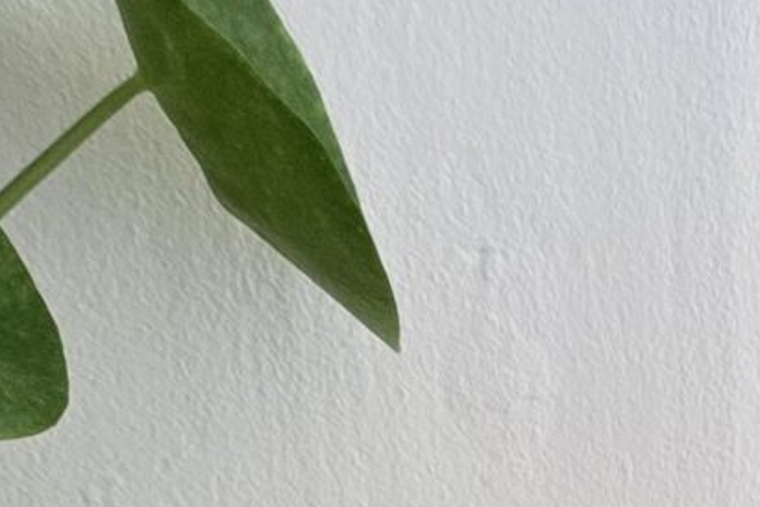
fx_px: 3145
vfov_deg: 8.7
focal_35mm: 149
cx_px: 945
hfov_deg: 13.4
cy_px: 986
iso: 2500
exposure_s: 1/120
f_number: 1.7
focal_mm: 6.3
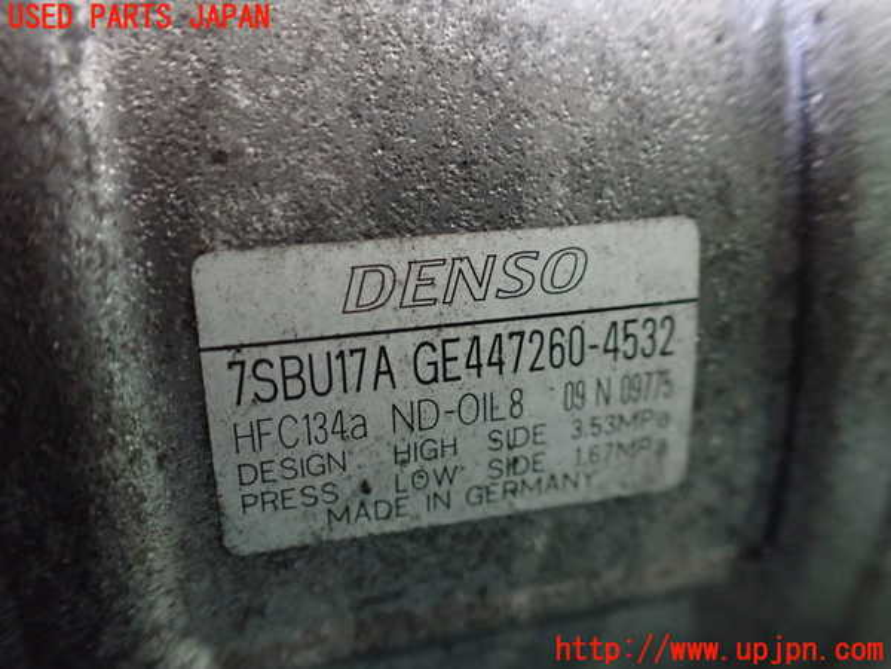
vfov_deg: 46.8
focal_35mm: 30
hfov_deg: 60.0
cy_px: 334
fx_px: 772
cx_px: 446
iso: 1000
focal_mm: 5.4
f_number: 2.3
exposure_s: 1/30
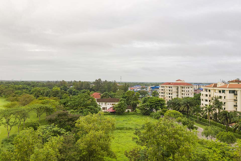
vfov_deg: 46.4
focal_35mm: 28
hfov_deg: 65.5
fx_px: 187
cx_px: 120
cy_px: 80
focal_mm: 10.26
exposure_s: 1/120
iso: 100
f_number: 6.3
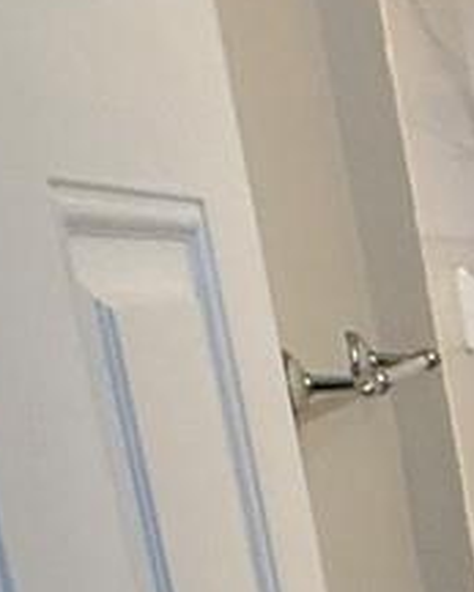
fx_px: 1770
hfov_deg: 9.3
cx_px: 1669
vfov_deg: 17.9
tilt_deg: -16.0
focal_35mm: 101
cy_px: 732
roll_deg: +0.2
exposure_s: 1/120
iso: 250
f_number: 2.2
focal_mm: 2.22
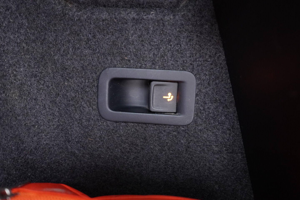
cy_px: 100
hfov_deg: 53.1
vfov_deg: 36.9
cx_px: 150
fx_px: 300
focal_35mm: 36
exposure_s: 1/40
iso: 2000
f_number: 2.8
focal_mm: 24
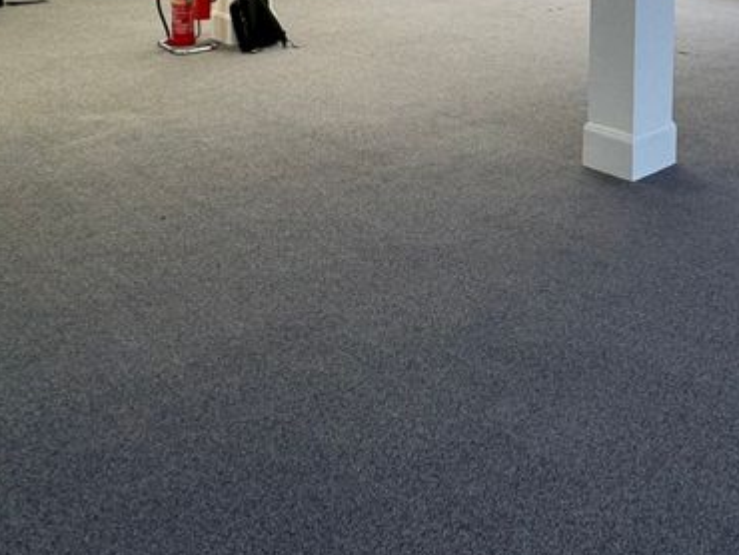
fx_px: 897
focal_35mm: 42
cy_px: -57
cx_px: 715
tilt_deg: -5.8
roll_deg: -0.9
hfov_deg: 40.1
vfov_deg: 30.7
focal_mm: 2.22
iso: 200
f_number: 2.2
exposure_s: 1/100
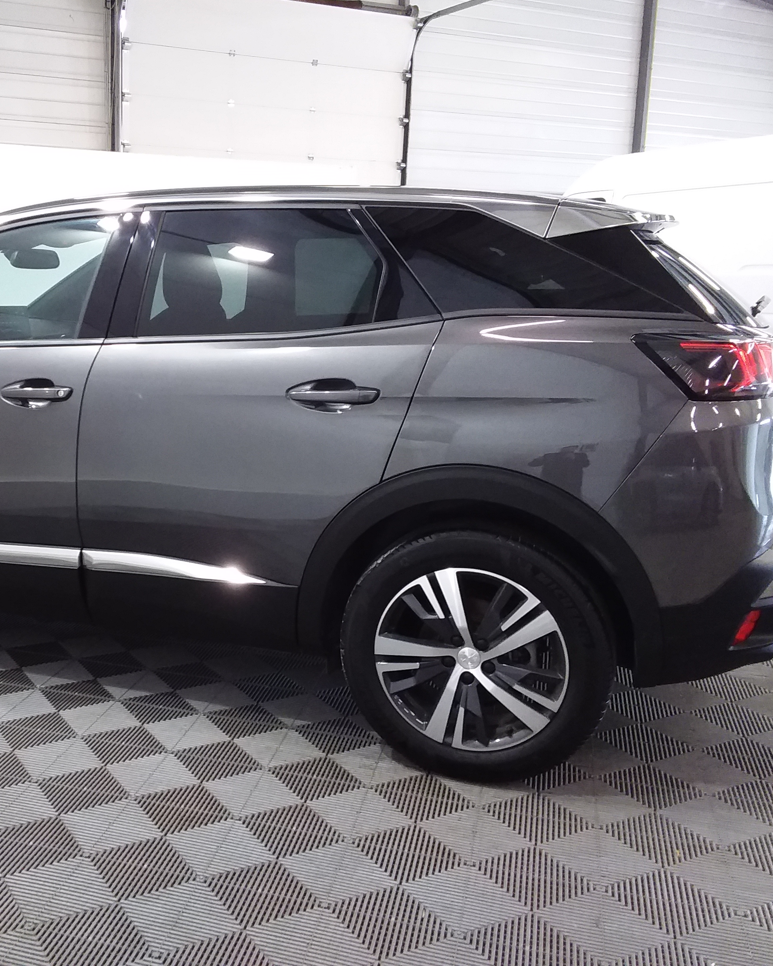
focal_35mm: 37
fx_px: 1058
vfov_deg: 49.1
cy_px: 477
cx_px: 194
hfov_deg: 39.1
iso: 125
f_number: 1.9
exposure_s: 1/30
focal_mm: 2.91
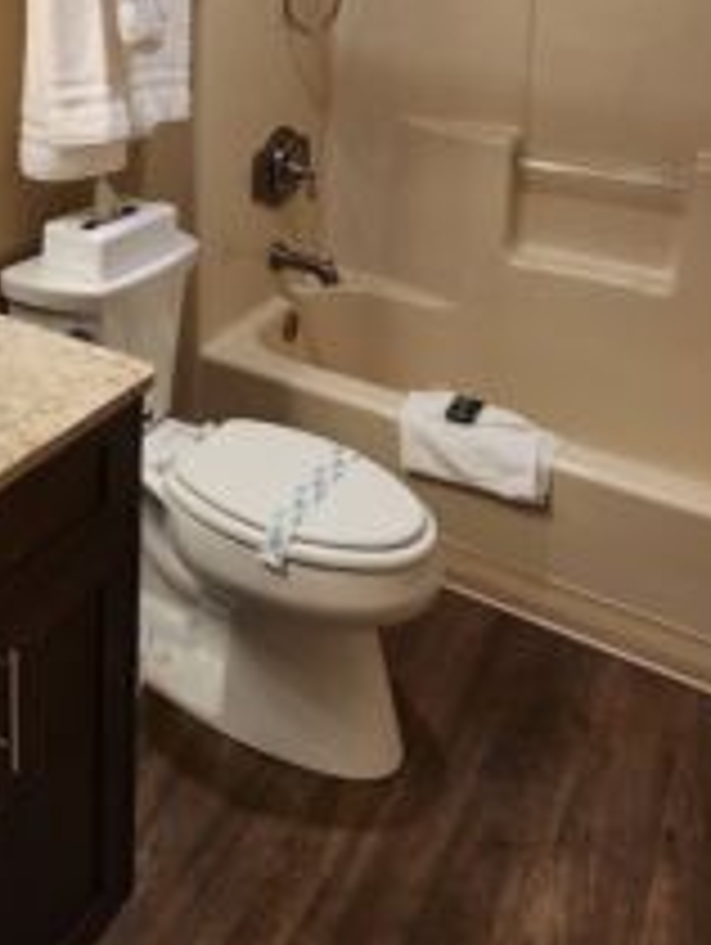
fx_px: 902
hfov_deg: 38.6
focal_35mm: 33
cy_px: 97
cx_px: 14
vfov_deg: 49.4
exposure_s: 1/60
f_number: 2.2
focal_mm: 2.2
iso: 125
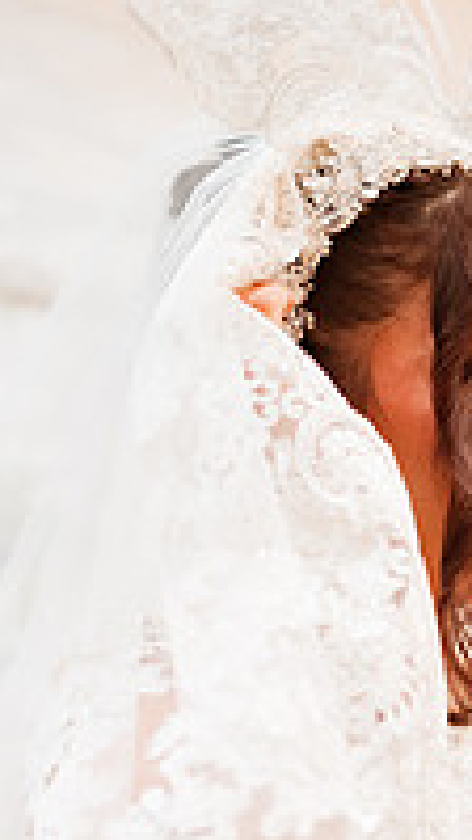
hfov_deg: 11.3
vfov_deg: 19.9
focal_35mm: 107
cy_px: 530
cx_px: 303
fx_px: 2380
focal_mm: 35
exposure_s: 1/500
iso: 1250
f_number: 1.8
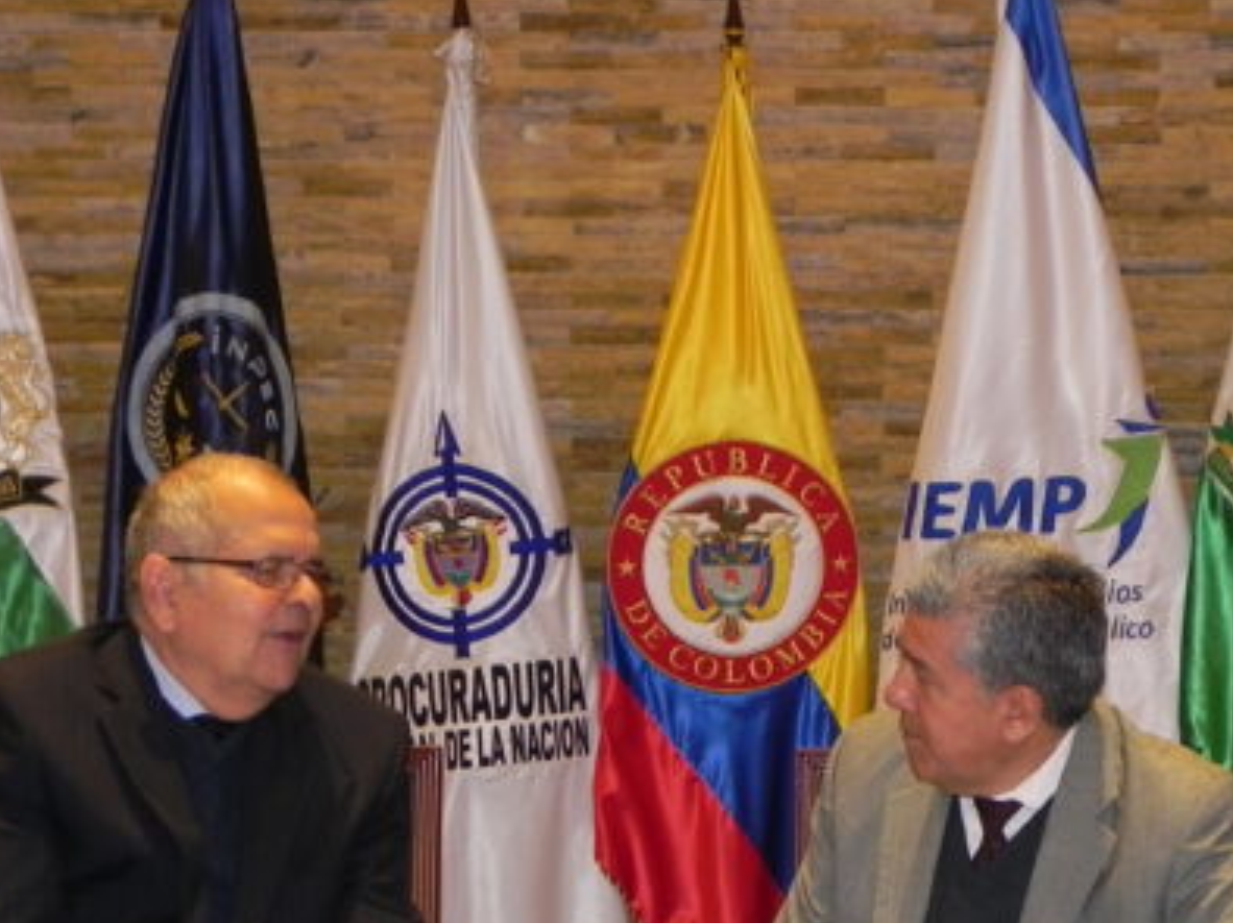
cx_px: 770
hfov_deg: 24.4
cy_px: 510
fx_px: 2848
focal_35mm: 80
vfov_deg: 18.4
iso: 200
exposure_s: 1/30
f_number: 3.2
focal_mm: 7.3
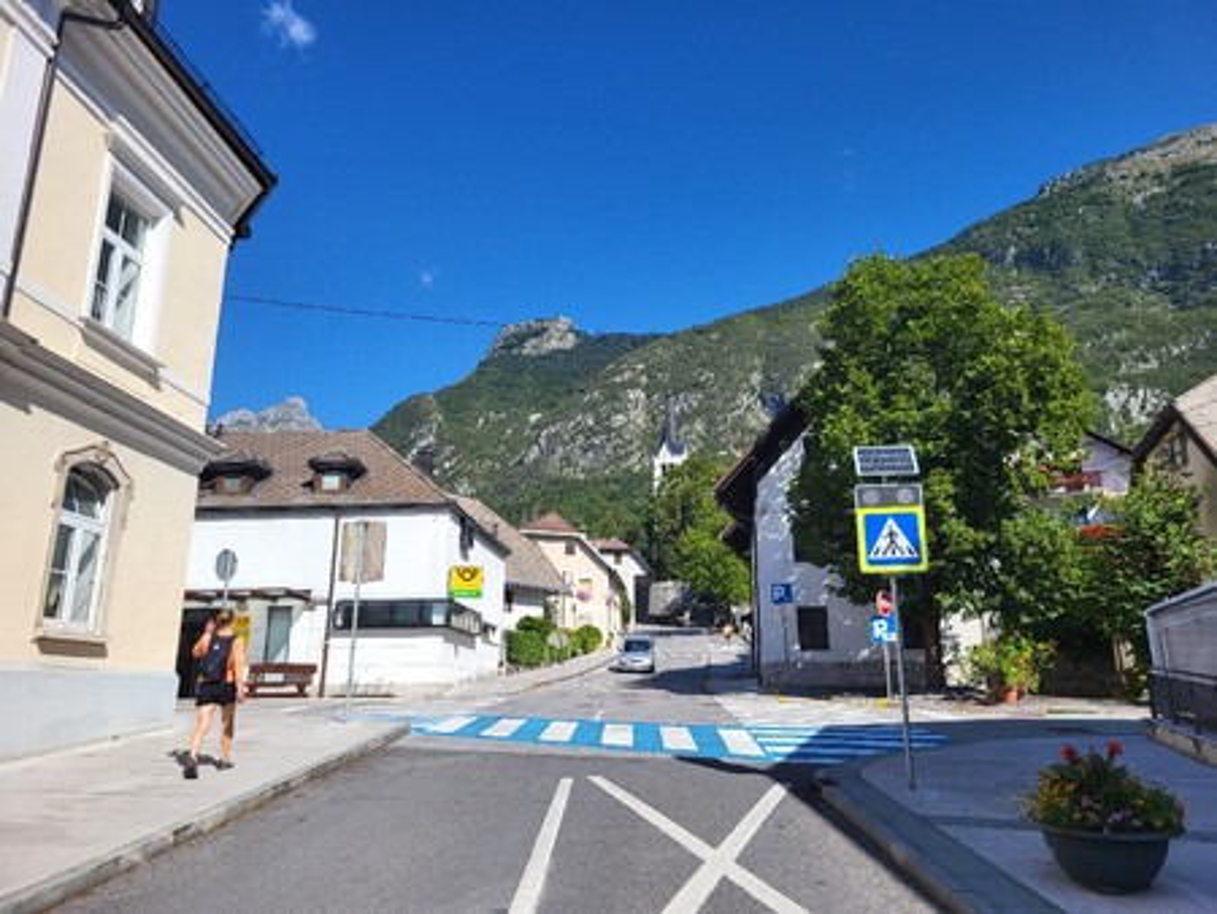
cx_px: 608
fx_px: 915
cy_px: 457
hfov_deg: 67.3
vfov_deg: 53.1
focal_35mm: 26
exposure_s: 1/2510
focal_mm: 5.4
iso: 40
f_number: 1.8
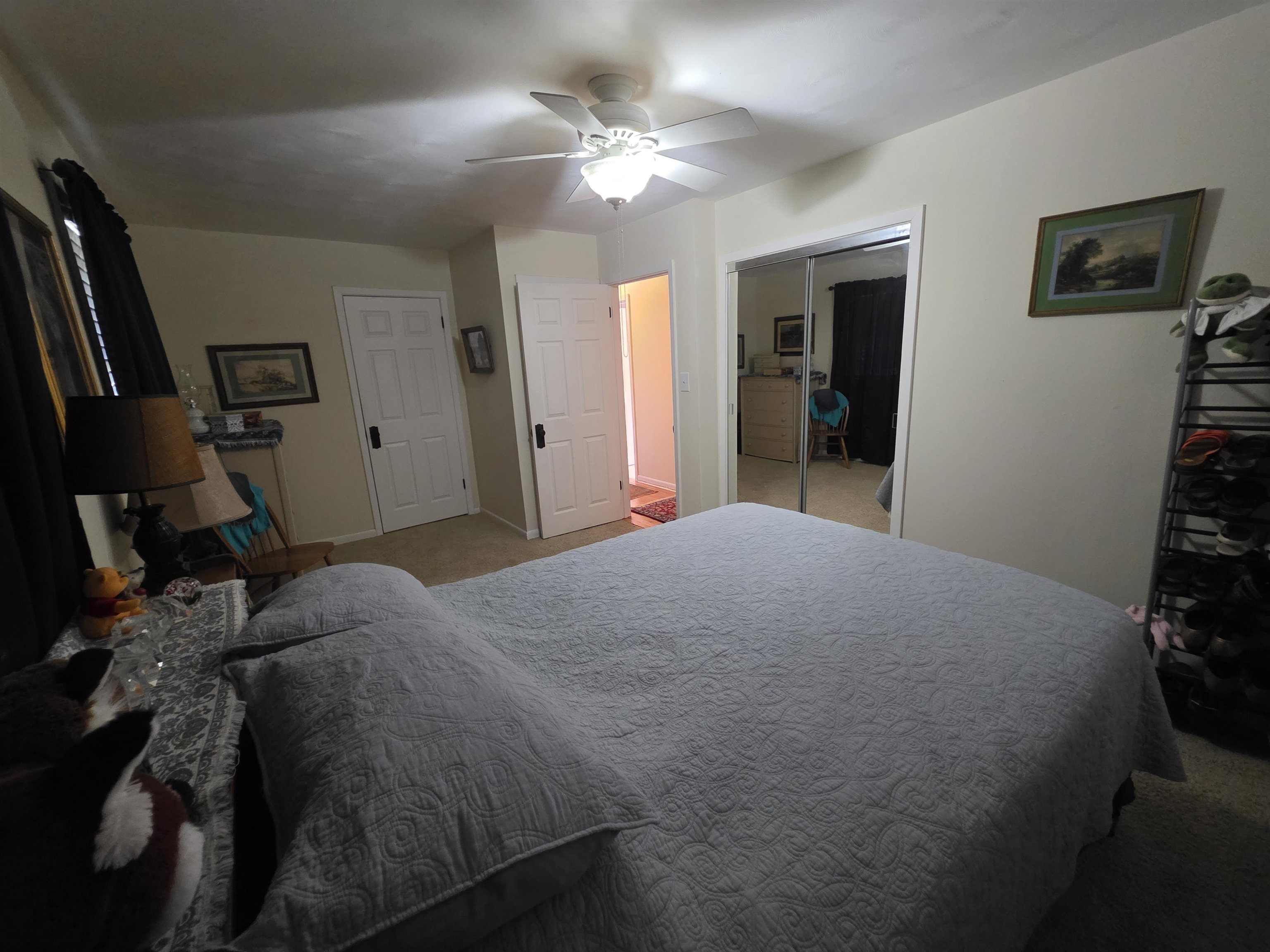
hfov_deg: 106.2
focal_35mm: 13
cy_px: 476
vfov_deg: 89.9
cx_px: 635
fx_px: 477
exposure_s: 1/60
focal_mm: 2.2
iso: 640
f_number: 1.9
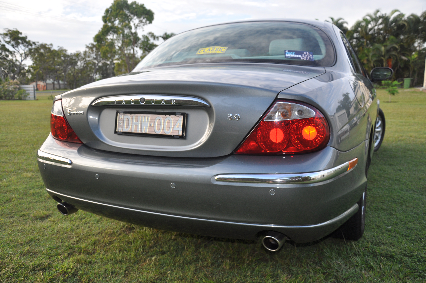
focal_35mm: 32
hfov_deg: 59.6
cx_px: 213
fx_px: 372
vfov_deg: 41.6
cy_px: 142
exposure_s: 1/200
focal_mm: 21
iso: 220
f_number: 3.8
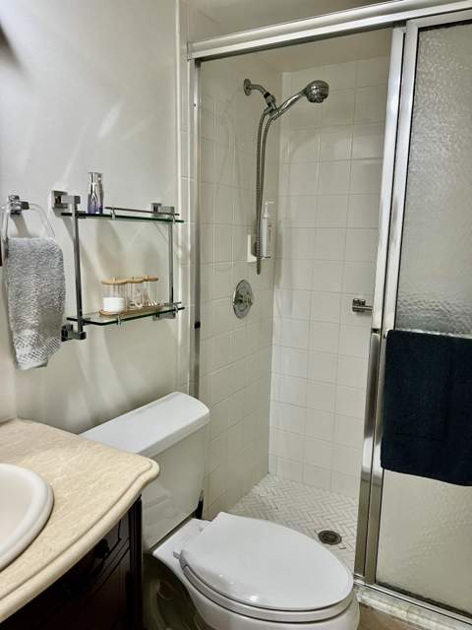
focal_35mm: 26
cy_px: 315
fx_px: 473
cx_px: 236
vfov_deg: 67.3
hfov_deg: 53.1
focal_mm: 5.7
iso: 100
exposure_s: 1/60
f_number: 1.5
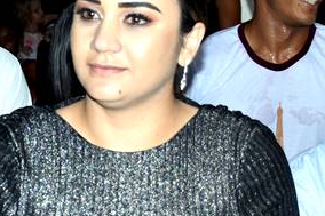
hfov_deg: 13.4
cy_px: 154
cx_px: 23
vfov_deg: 9.0
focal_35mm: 152
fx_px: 1371
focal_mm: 24
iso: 640
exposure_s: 1/100
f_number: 3.8
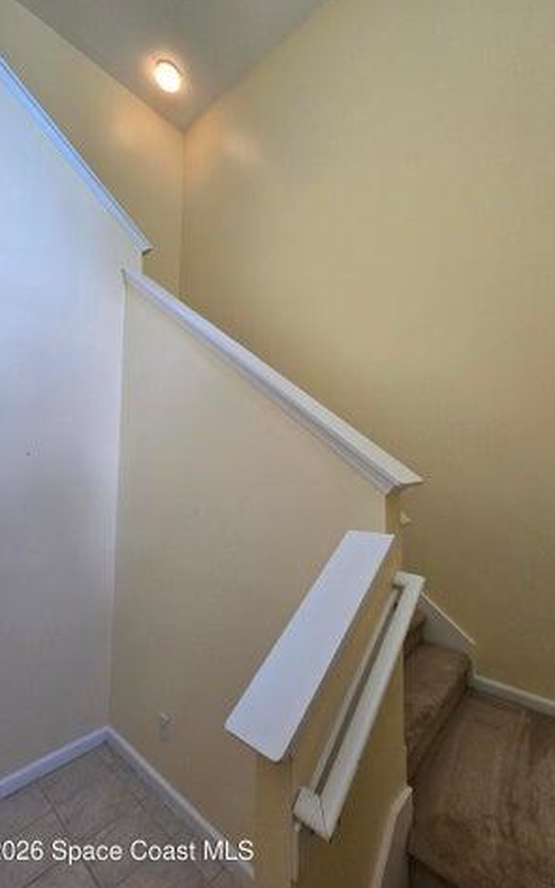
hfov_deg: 78.4
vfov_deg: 105.3
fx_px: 339
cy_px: 440
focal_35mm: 14
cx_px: 305
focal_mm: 2.2
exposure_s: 1/60
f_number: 2.2
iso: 100
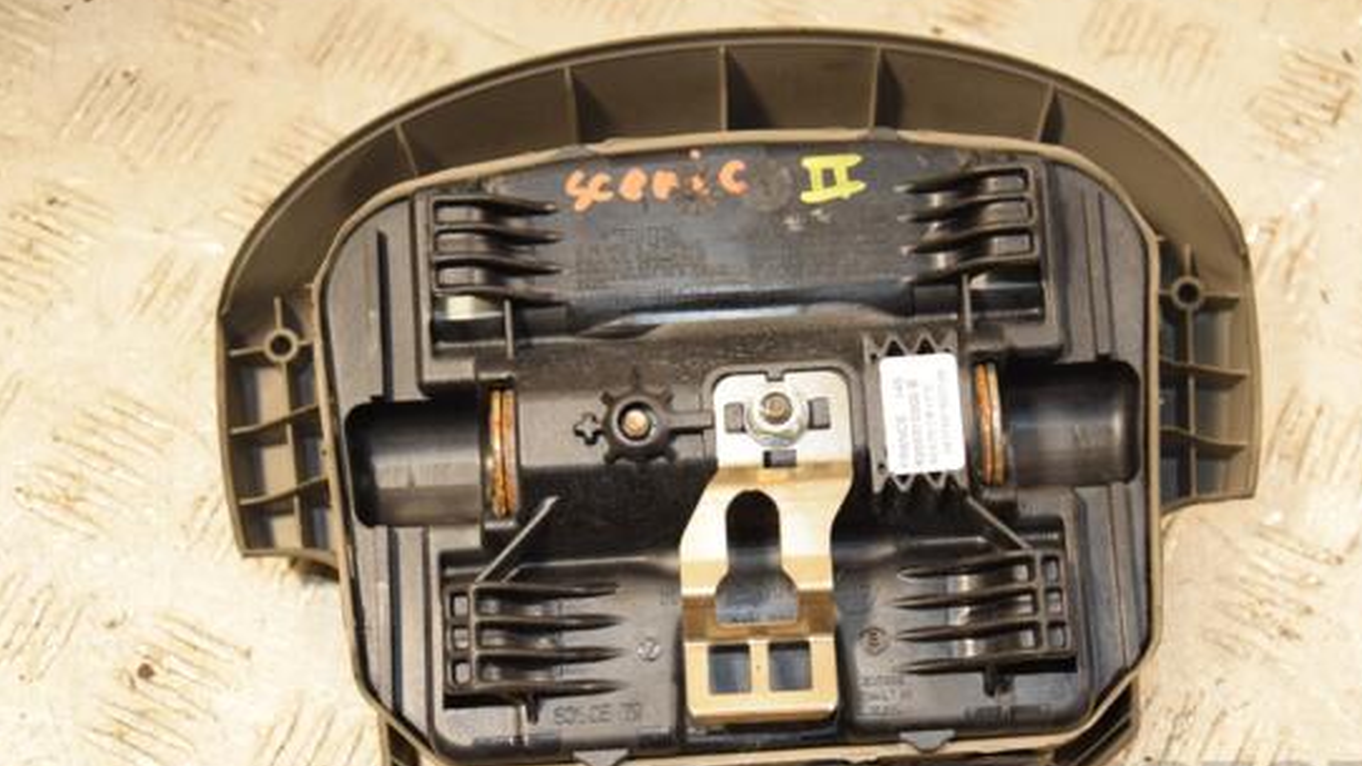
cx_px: 746
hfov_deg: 28.9
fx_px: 2637
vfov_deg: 16.5
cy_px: 465
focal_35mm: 73
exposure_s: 1/200
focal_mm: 42
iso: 800
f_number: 5
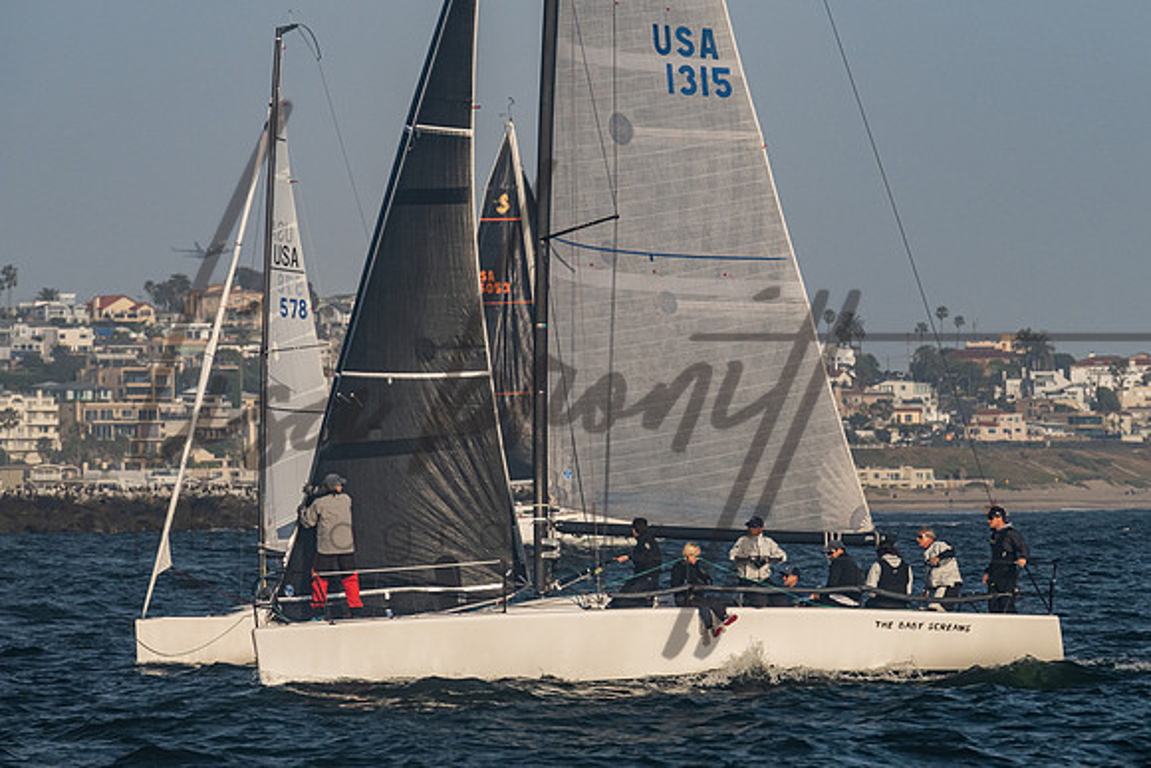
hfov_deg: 7.1
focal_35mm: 290
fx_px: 9263
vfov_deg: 4.7
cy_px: 315
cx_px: 623
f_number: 8
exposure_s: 1/1250
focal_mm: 200
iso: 400
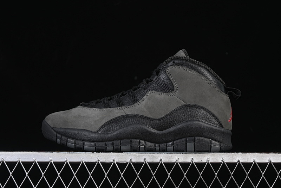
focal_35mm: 75
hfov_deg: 27.0
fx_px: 585
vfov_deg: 18.2
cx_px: 140
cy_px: 94
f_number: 6.3
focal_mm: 50
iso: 160
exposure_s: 1/50
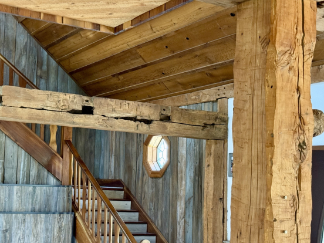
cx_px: 130
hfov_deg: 33.1
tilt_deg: +3.2
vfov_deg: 25.2
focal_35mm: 58
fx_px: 543
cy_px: 139
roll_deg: -1.7
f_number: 1.78
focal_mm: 6.76
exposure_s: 1/40
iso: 400
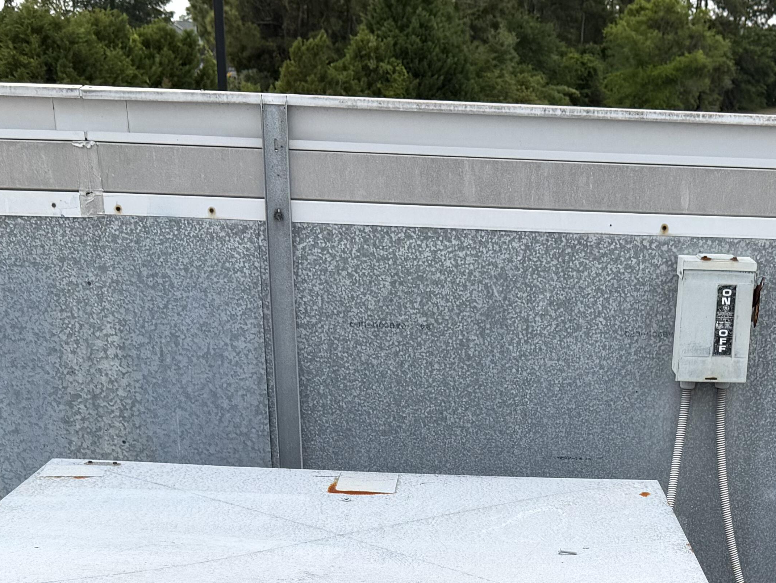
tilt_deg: -23.9
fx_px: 1435
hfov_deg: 29.8
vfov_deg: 20.9
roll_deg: -1.9
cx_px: 567
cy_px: 748
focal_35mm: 64
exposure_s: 1/1585
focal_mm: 6.76
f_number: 1.78
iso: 80
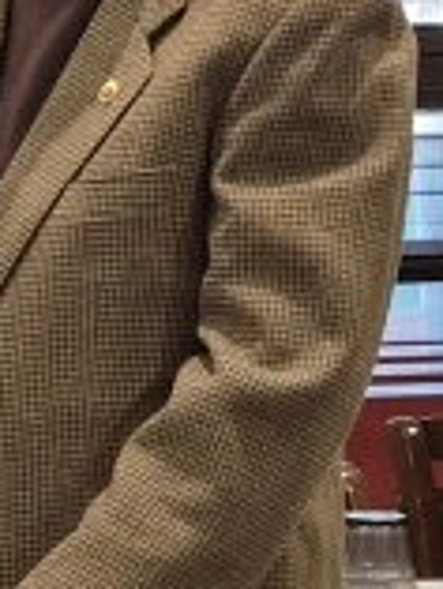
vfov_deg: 11.2
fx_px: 2999
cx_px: -492
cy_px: 109
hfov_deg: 8.0
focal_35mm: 176
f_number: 1.8
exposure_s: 1/120
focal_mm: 5.4
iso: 200
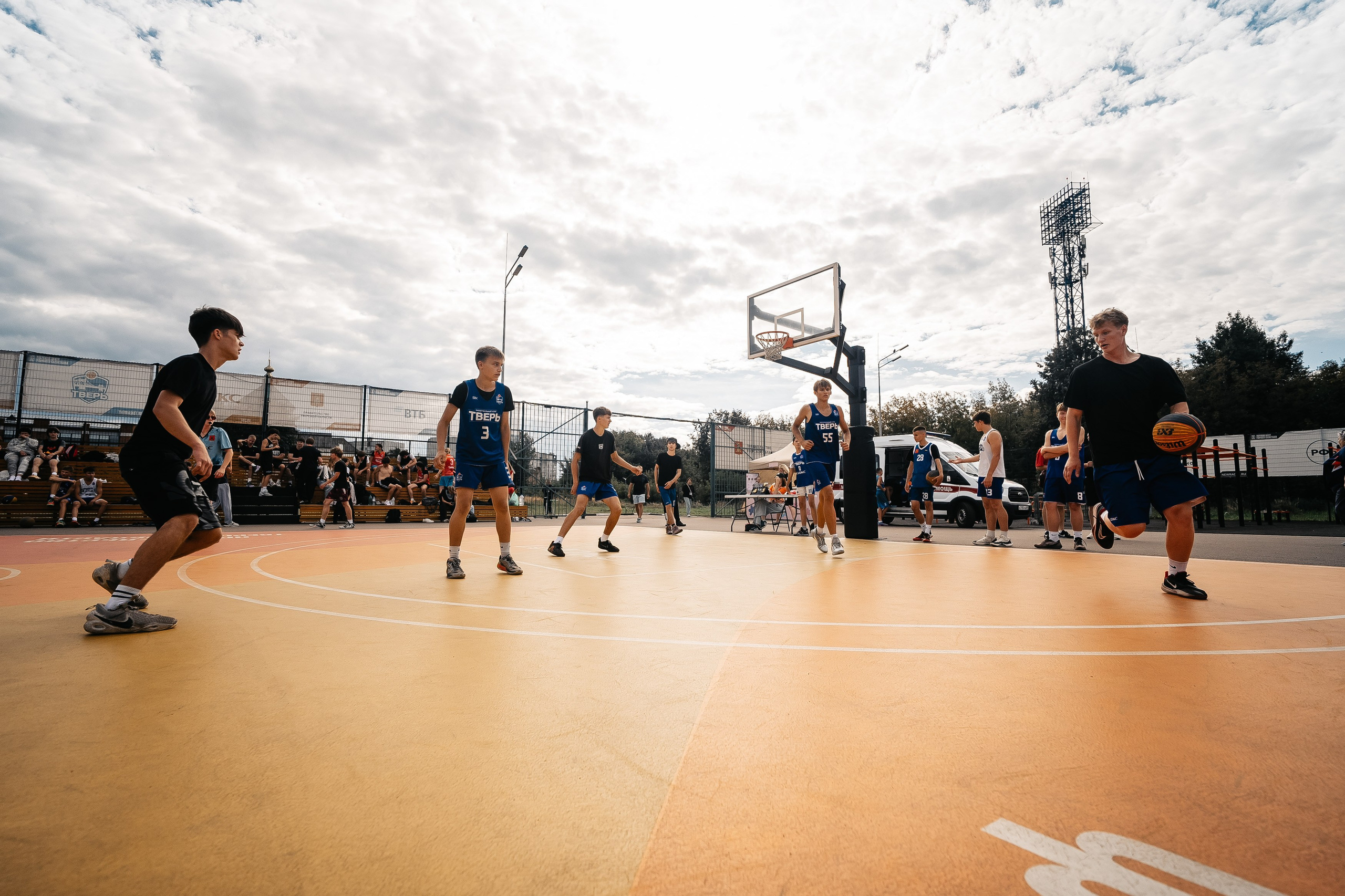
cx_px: 672
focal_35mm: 16
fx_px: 600
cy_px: 448
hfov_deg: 96.6
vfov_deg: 73.5
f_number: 3.5
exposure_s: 1/5000
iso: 320
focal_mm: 16
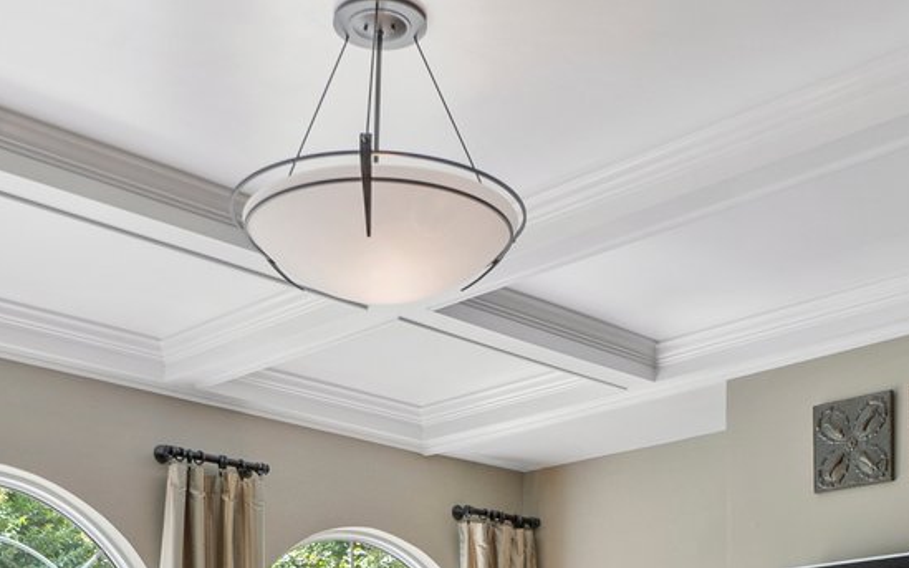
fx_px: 1412
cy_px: 811
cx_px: 497
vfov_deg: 20.1
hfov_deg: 35.7
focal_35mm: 57
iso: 100
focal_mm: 10
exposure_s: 1/15
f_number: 8
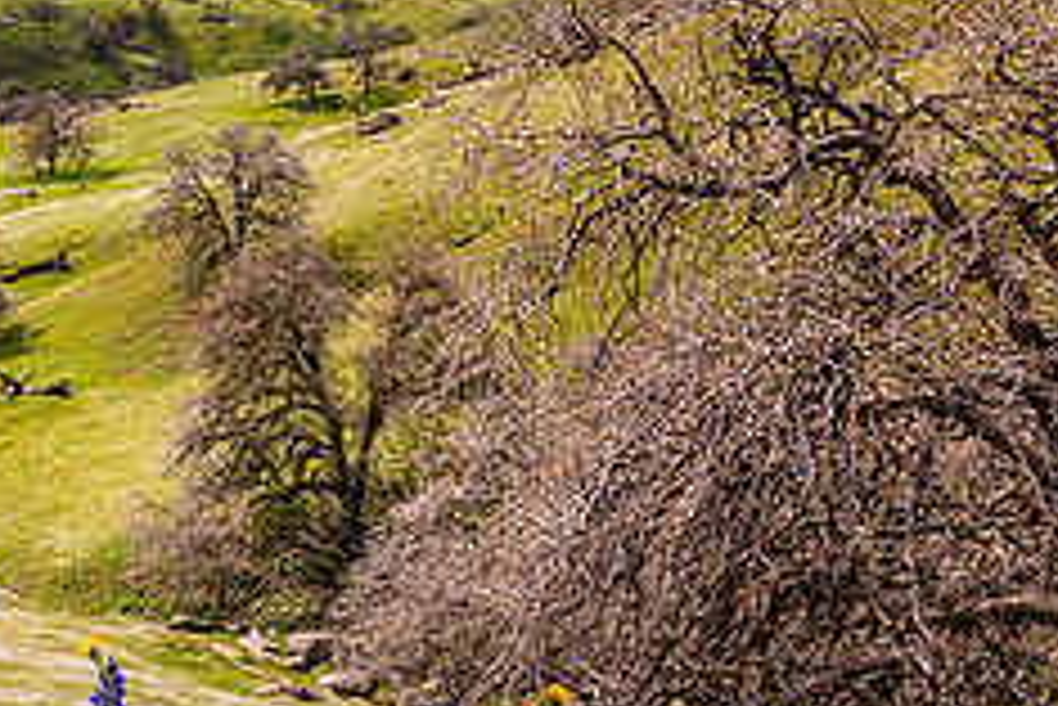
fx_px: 1853
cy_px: 340
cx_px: -45
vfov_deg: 21.6
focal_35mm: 63
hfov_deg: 29.4
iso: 64
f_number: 13
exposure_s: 1/30
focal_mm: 25.5
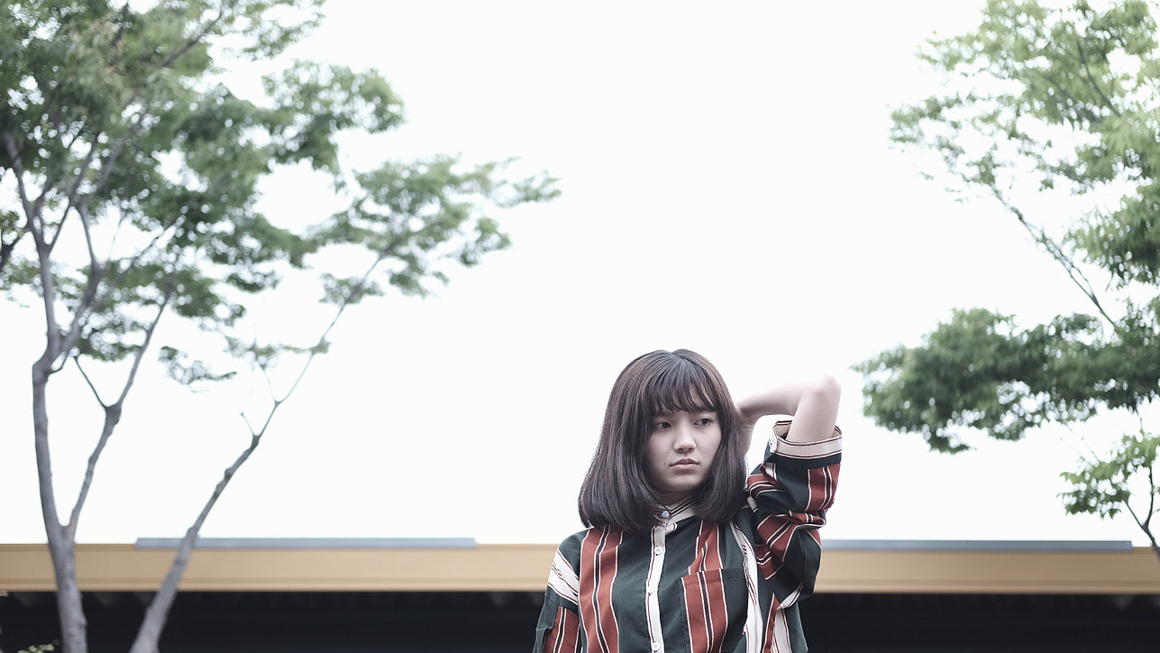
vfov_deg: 17.5
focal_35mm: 69
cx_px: 653
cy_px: 312
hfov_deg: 30.5
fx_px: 2122
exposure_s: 1/160
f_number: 2
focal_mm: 35
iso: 400
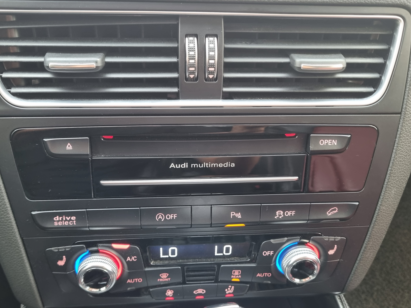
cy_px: 163
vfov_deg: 44.1
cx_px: 190
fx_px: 380
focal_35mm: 32
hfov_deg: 56.8
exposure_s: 1/40
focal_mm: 5.4
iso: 200
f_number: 1.8
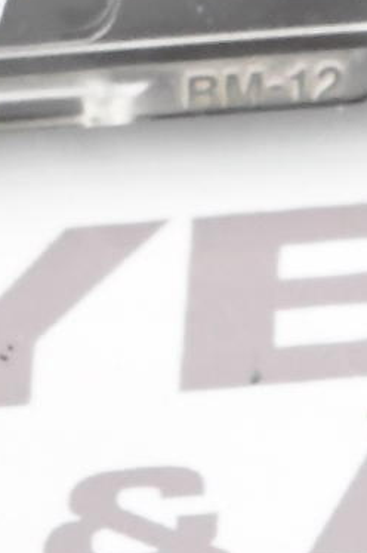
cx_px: -231
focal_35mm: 1329
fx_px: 20359
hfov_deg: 1.0
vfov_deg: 1.5
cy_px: -1420
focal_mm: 120
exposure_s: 1/60
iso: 3200
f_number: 11
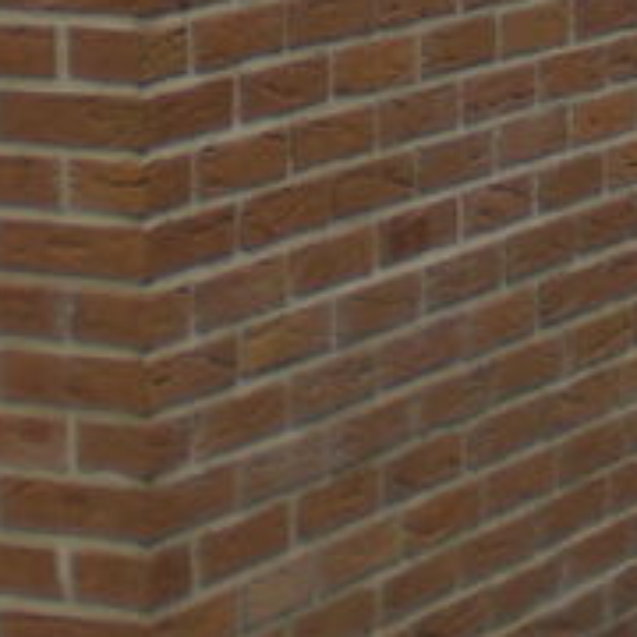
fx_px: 3893
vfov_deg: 9.1
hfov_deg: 9.3
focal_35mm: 187
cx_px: 605
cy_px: -382
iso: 50
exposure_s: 1/250
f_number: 3.1
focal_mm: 6.3
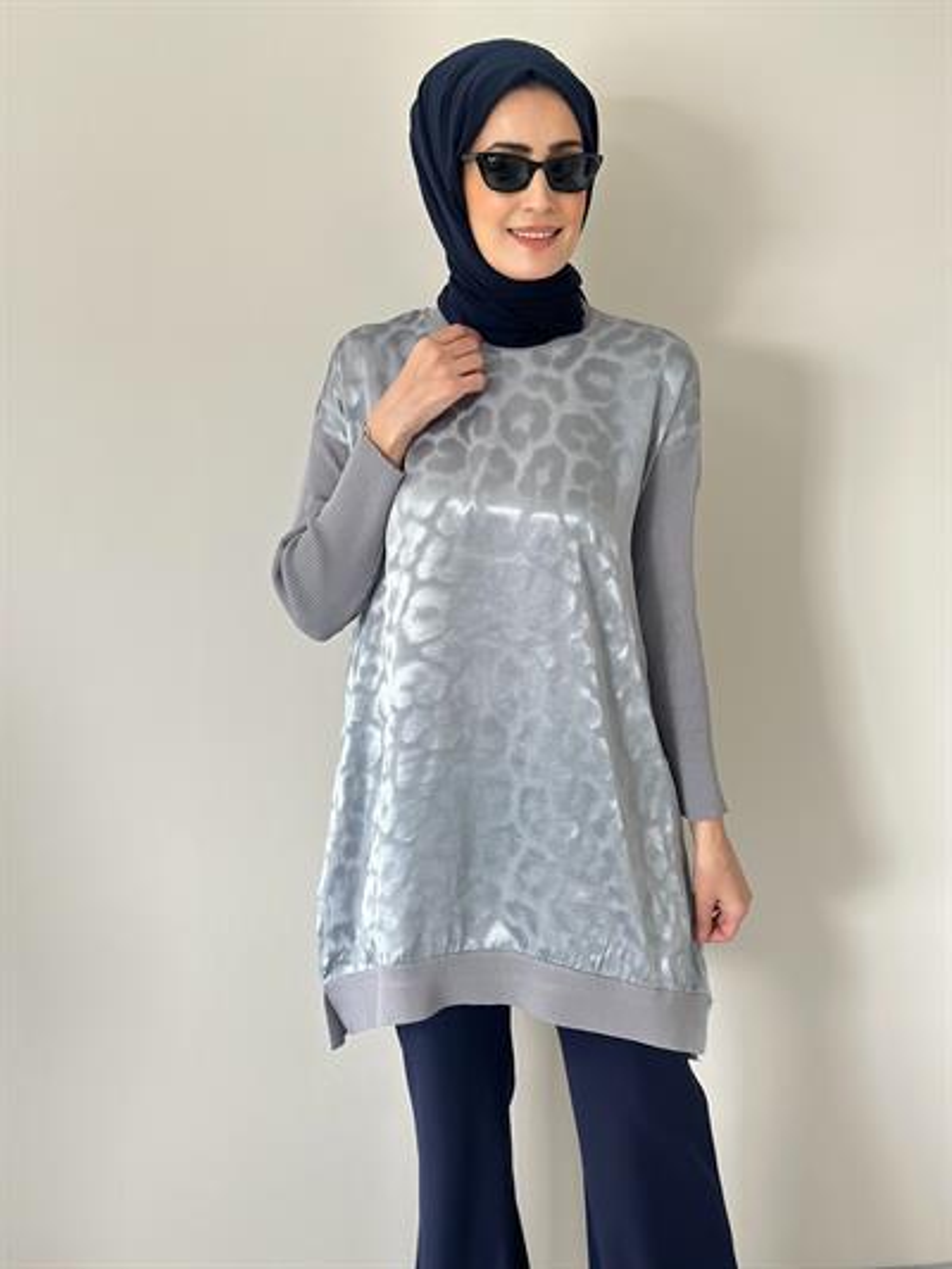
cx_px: 476
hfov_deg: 30.3
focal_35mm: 48
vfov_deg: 39.6
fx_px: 1759
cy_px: 634
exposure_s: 1/50
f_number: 1.78
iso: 160
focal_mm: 6.86
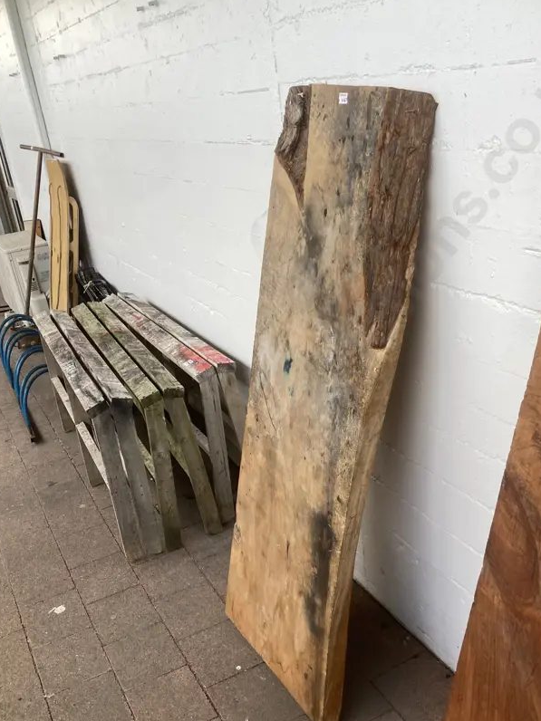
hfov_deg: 39.6
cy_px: 424
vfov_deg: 51.1
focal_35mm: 36
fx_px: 750
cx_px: 306
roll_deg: +6.2
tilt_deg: -26.5
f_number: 1.8
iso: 40
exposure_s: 1/121
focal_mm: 3.99
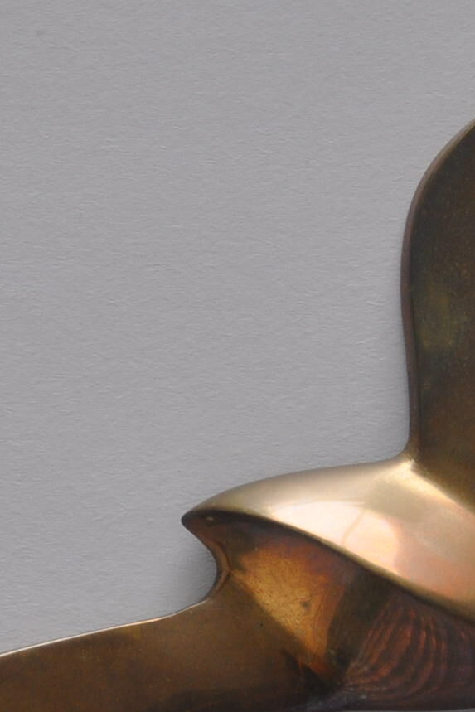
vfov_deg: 13.0
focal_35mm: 157
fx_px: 3106
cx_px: 285
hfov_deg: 8.7
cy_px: 520
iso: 400
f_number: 5
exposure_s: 1/100
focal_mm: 28
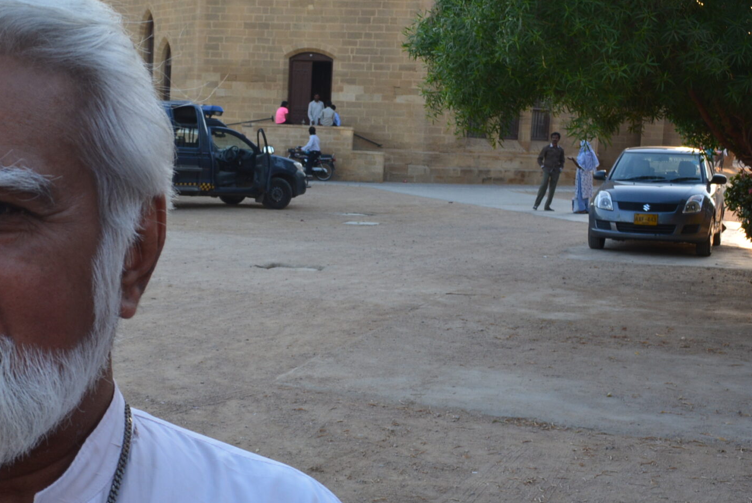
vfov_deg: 20.9
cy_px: 292
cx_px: 176
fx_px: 1359
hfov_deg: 30.4
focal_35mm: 65
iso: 320
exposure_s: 1/60
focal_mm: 24
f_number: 10
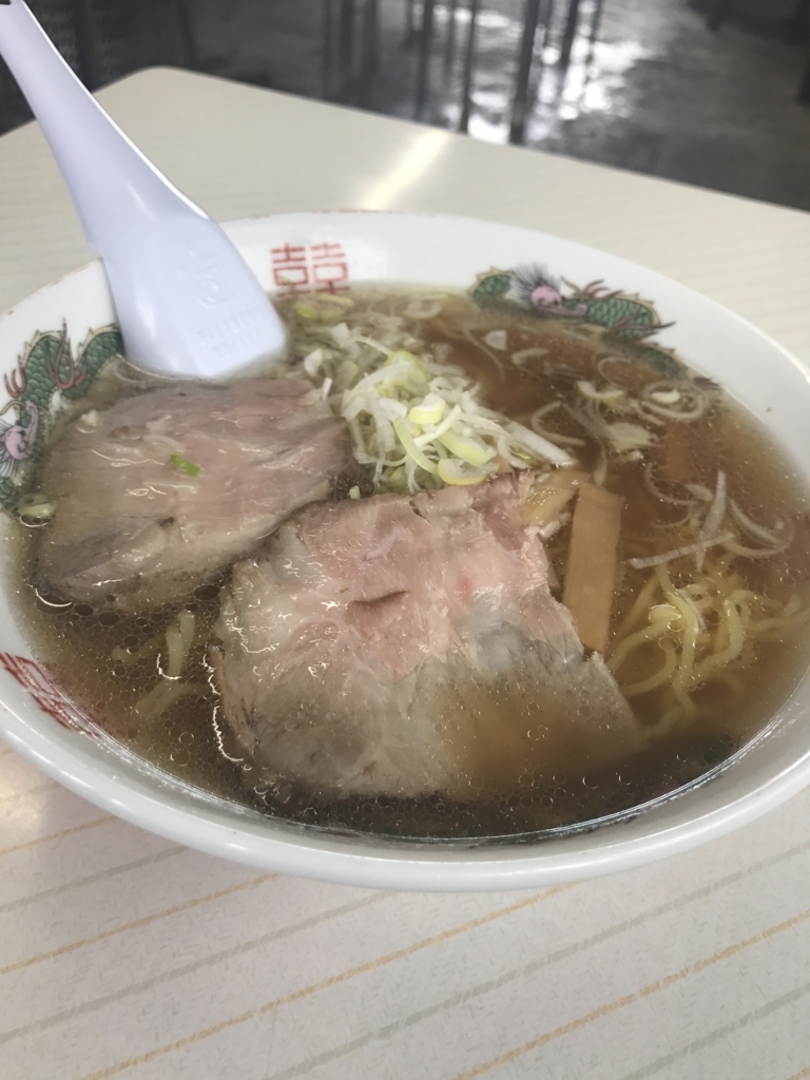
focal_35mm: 28
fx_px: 874
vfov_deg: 63.4
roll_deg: -3.3
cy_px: 540
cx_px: 405
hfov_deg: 49.7
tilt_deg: -43.4
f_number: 1.8
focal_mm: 3.99
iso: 20
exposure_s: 1/147
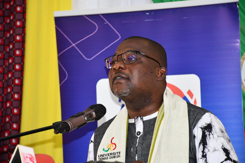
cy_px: 82
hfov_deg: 13.7
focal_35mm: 150
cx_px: 122
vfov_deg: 9.1
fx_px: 1021
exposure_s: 1/60
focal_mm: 100
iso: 1600
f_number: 5.6
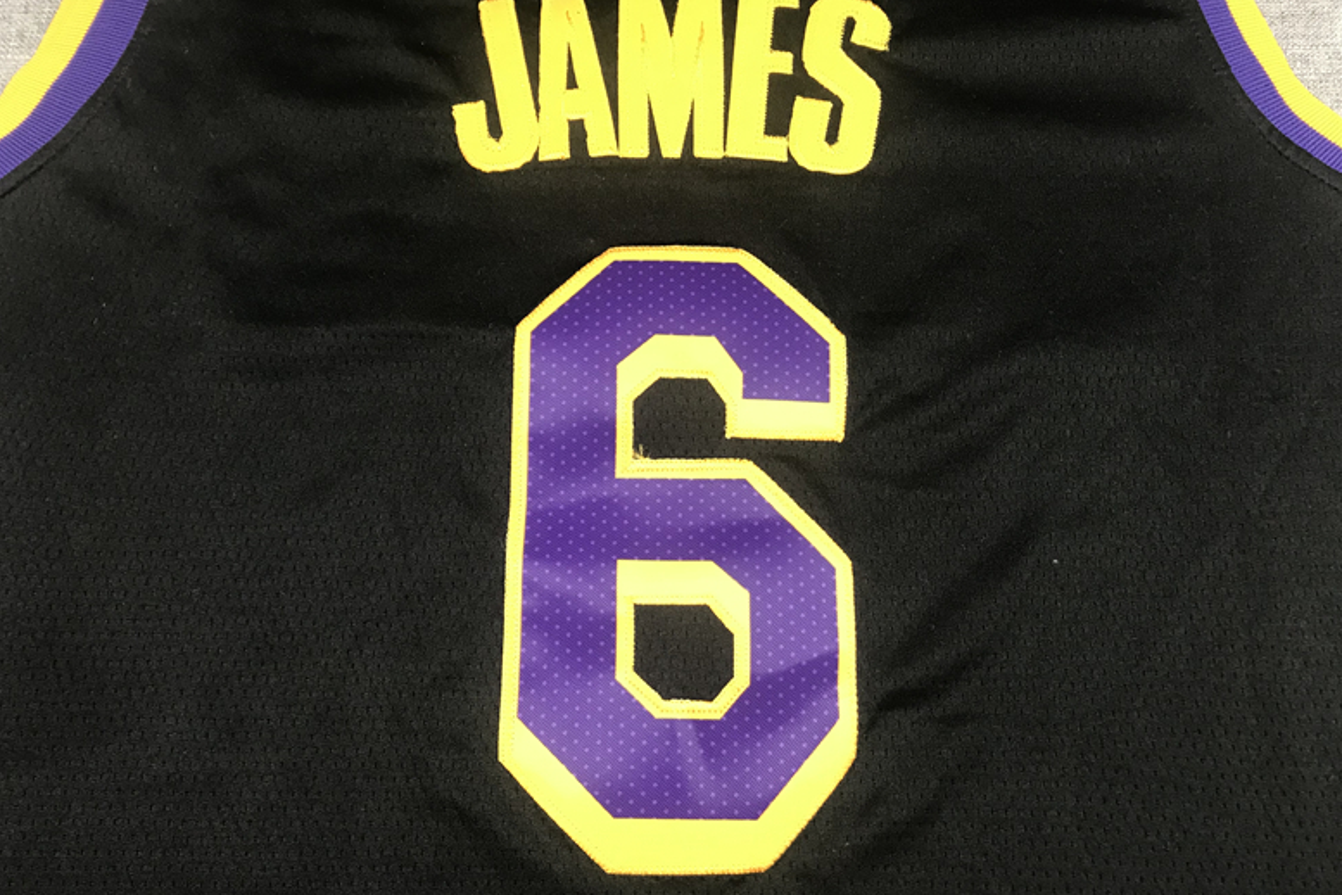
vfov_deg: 43.6
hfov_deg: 61.9
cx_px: 653
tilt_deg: -75.5
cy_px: 463
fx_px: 1118
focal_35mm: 30
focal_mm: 3.99
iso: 32
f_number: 1.8
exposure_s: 1/20
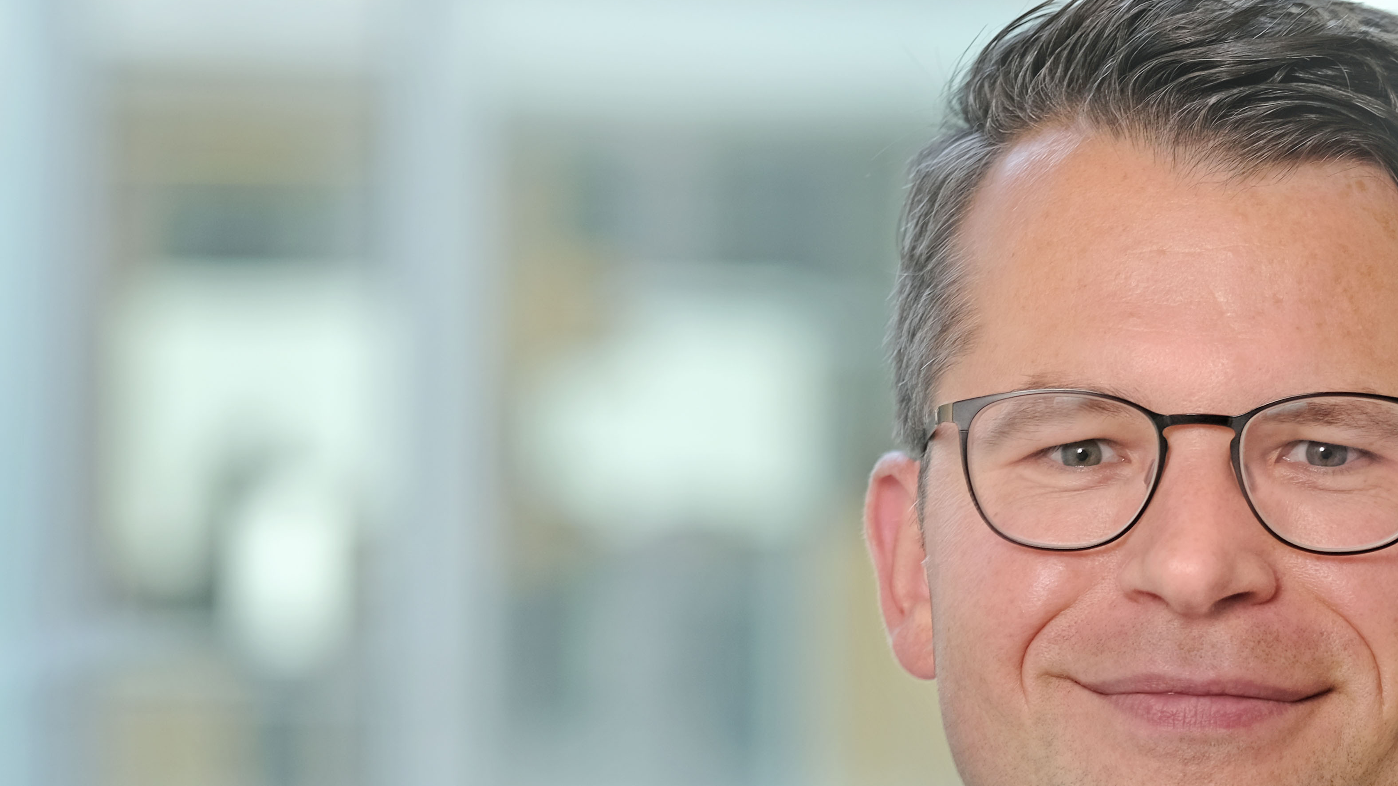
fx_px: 10380
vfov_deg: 4.3
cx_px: 1210
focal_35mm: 280
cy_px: 643
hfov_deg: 7.7
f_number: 2.8
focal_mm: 90
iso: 160
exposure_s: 1/125
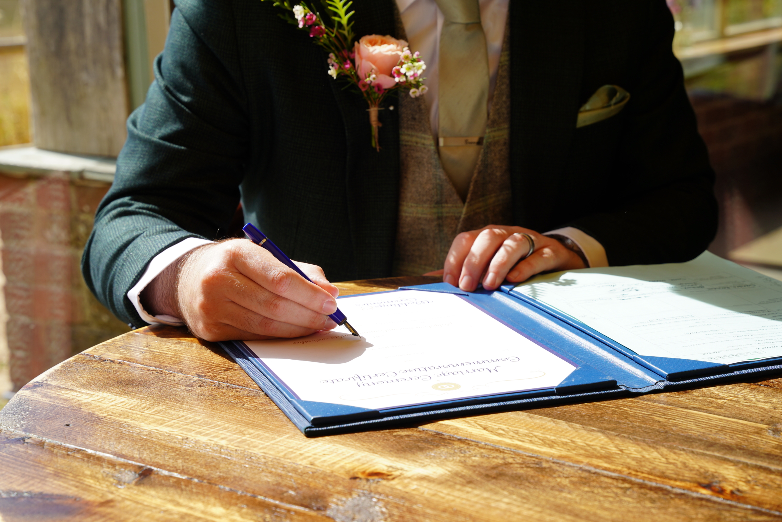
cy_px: 261
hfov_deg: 28.8
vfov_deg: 19.5
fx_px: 1521
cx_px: 391
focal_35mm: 70
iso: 100
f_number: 9
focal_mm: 70
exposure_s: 1/160
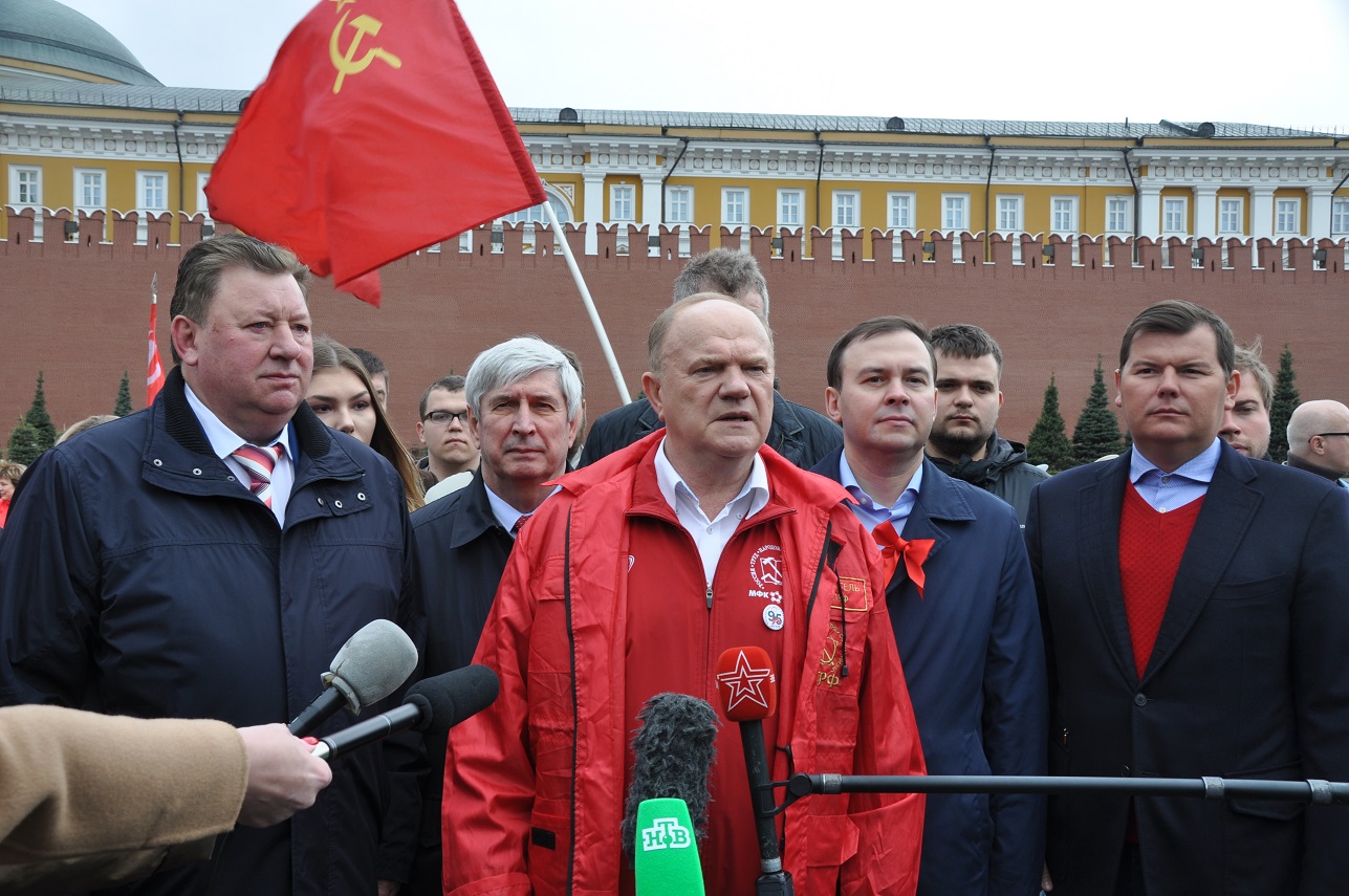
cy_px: 448
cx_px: 674
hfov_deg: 49.6
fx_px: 1460
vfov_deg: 34.1
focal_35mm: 39
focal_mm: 26
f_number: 9
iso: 200
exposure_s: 1/80
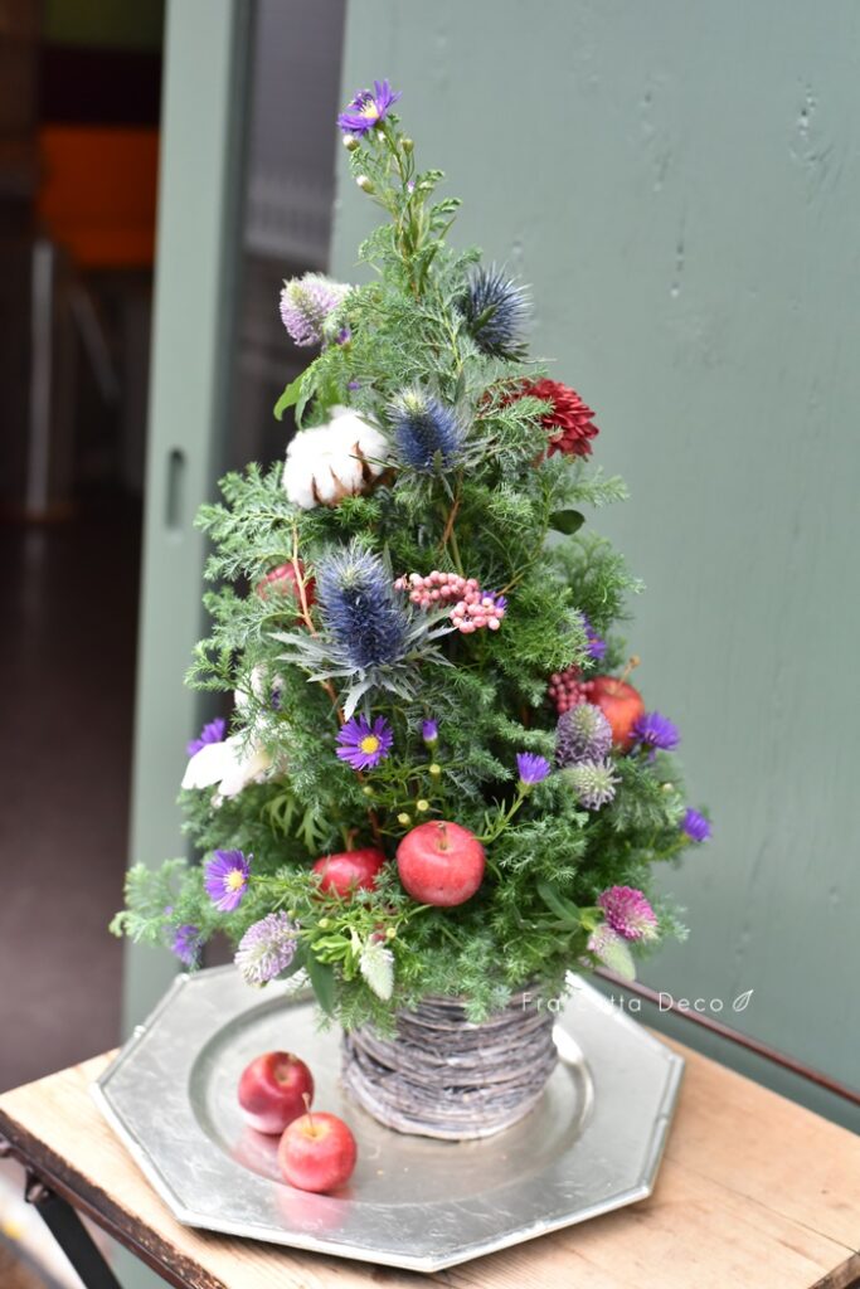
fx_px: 1791
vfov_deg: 39.6
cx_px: 430
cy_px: 644
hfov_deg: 27.0
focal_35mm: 50
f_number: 3.5
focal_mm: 50
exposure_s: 1/1600
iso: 3200
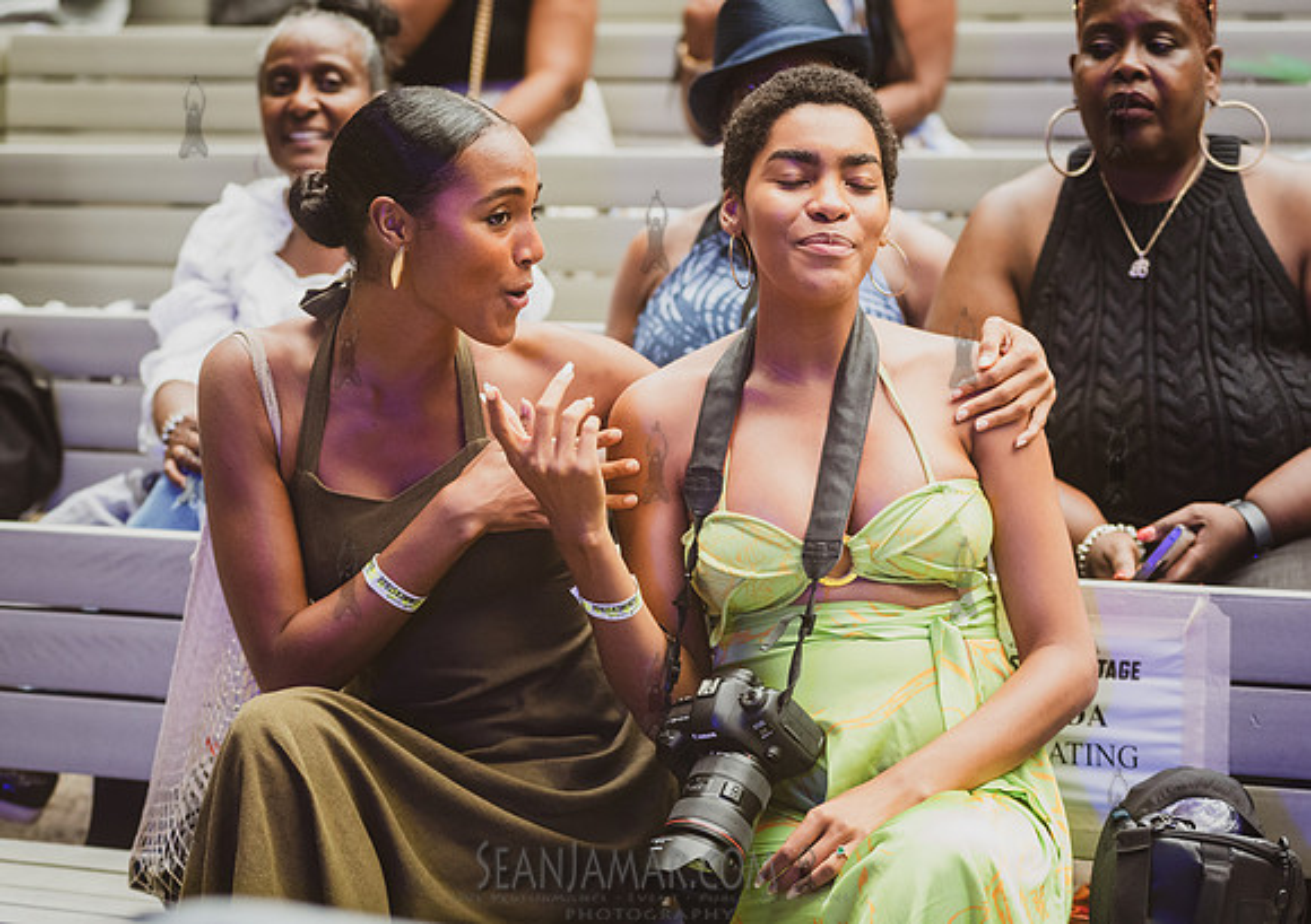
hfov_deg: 17.9
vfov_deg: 12.7
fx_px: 4169
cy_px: 495
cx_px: 611
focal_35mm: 112
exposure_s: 1/320
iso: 3200
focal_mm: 100
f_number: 4
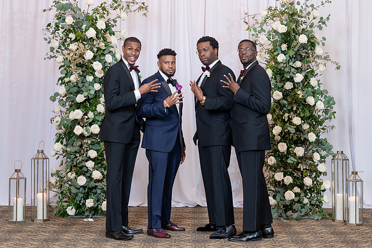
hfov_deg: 30.0
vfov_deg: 20.3
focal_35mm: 67
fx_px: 693
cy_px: 105
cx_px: 196
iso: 2000
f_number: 4
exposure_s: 1/125
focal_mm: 58
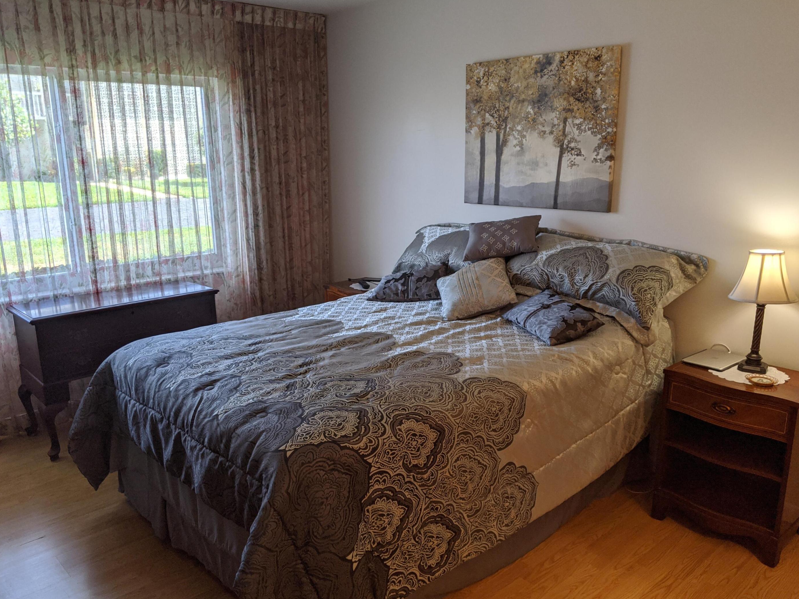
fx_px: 646
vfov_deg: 49.7
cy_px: 308
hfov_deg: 63.4
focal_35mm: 28
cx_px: 407
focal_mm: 4.44
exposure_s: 1/120
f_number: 1.8
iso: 71
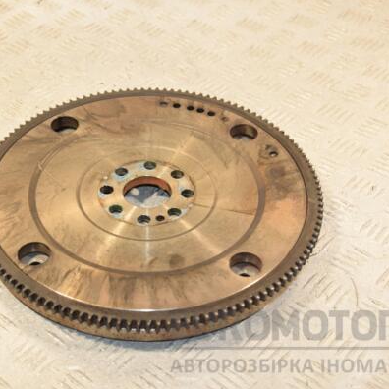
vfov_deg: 25.5
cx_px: 151
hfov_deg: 25.4
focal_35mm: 68
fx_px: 860
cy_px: 194
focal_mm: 35
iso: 800
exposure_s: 1/200
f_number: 5.6
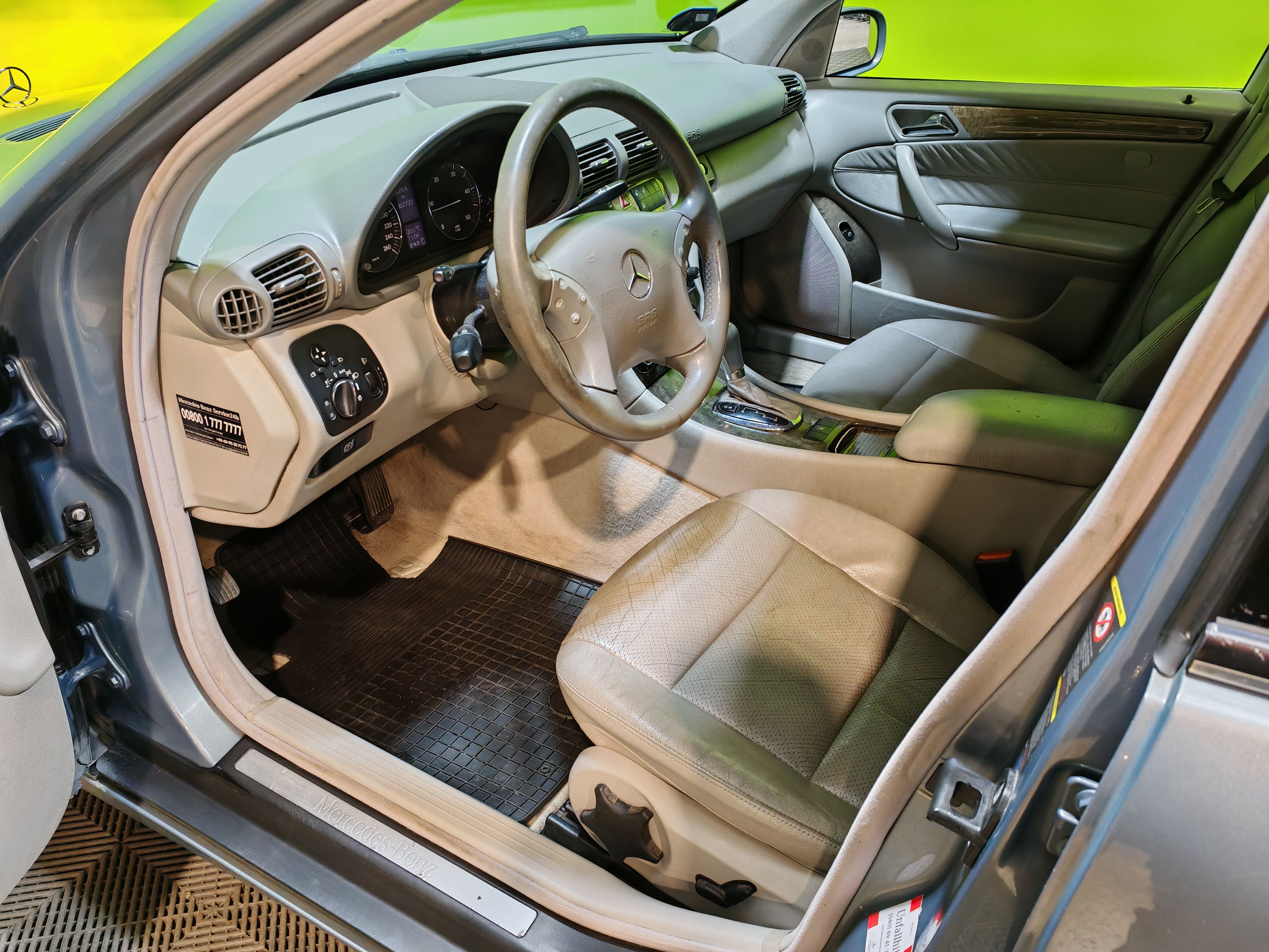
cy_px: 476
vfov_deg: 51.4
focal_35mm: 27
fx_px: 990
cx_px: 634
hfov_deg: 65.3
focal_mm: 6.83
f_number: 2
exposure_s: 1/100
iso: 250
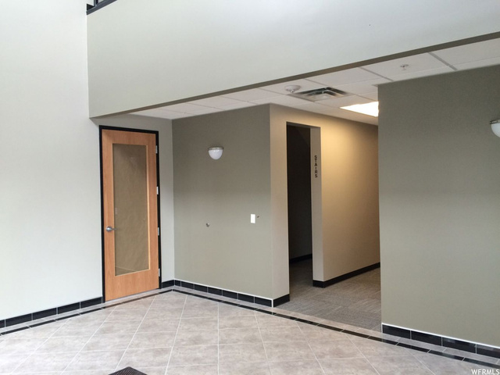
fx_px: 419
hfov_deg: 61.7
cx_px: 250
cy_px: 188
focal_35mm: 29
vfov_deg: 48.2
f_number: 2.2
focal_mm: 4.15
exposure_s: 1/30
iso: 40
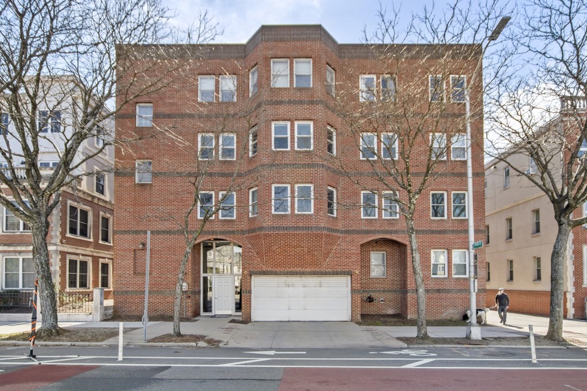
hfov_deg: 90.0
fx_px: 294
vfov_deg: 67.4
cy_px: 196
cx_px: 294
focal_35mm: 18
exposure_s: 1/1600
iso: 250
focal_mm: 12
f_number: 4.5
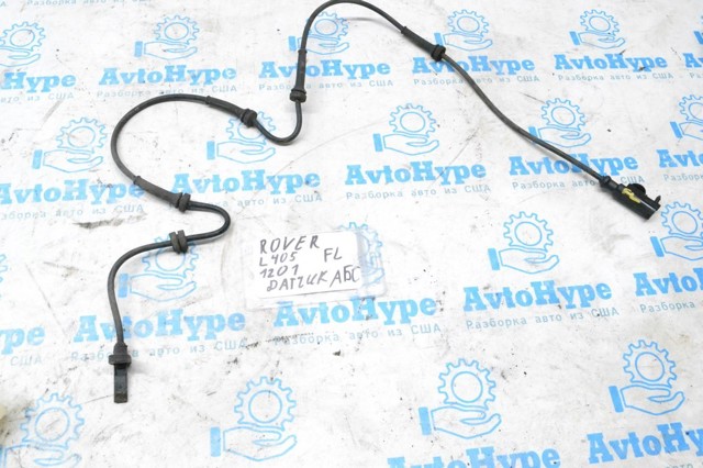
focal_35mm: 33
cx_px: 352
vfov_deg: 39.9
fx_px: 644
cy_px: 234
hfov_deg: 57.2
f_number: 10
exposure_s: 1/125
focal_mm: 22
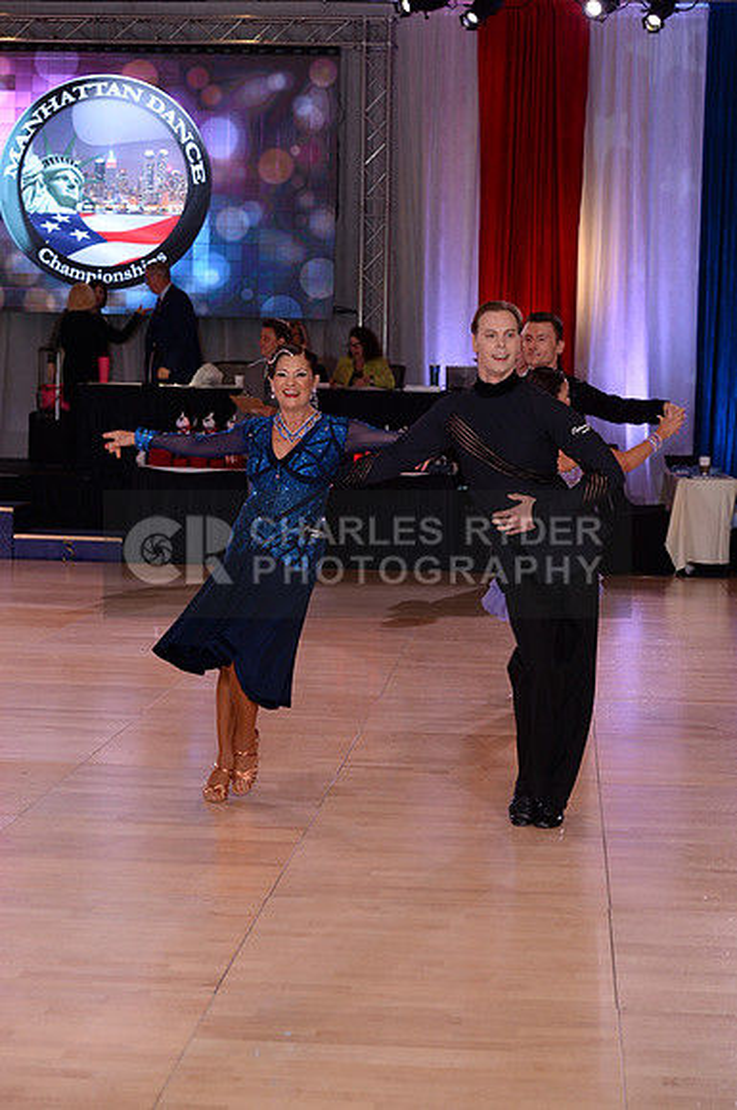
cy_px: 555
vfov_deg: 28.9
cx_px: 368
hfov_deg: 19.4
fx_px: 2156
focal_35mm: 70
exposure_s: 1/250
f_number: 5
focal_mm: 70
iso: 1000
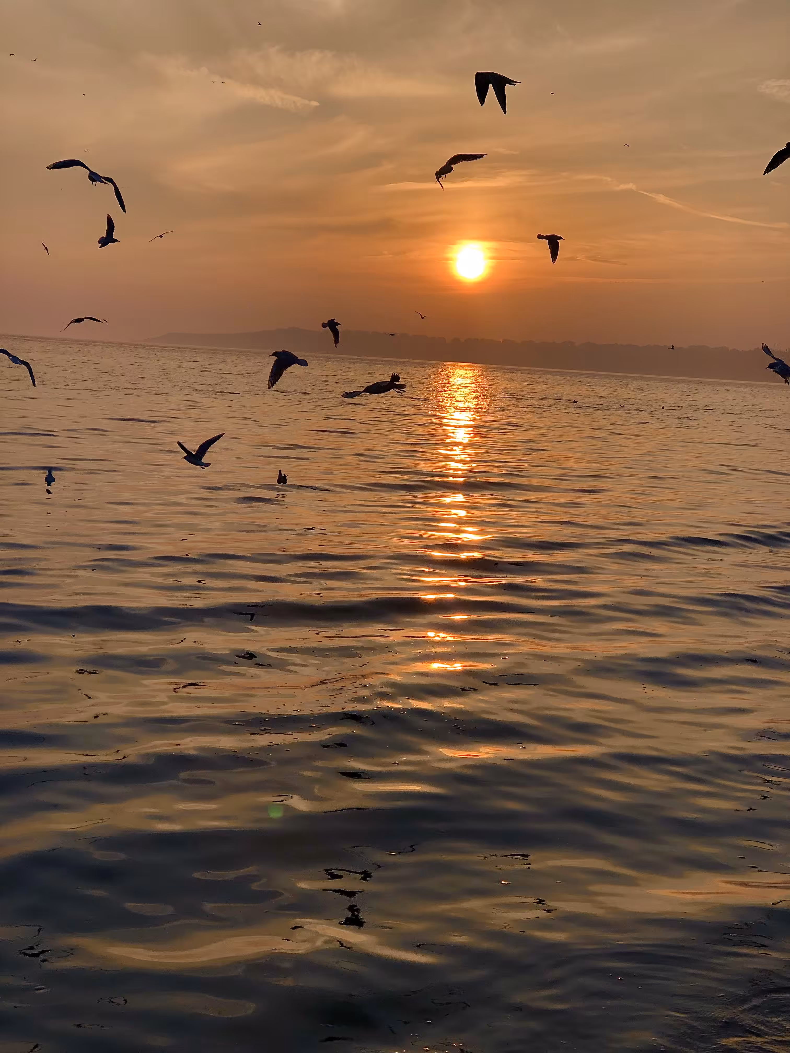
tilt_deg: -6.0
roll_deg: -3.9
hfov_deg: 25.7
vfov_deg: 33.8
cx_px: 395
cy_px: 526
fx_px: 1734
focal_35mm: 57
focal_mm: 6.6
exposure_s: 1/695
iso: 20
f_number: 2.8
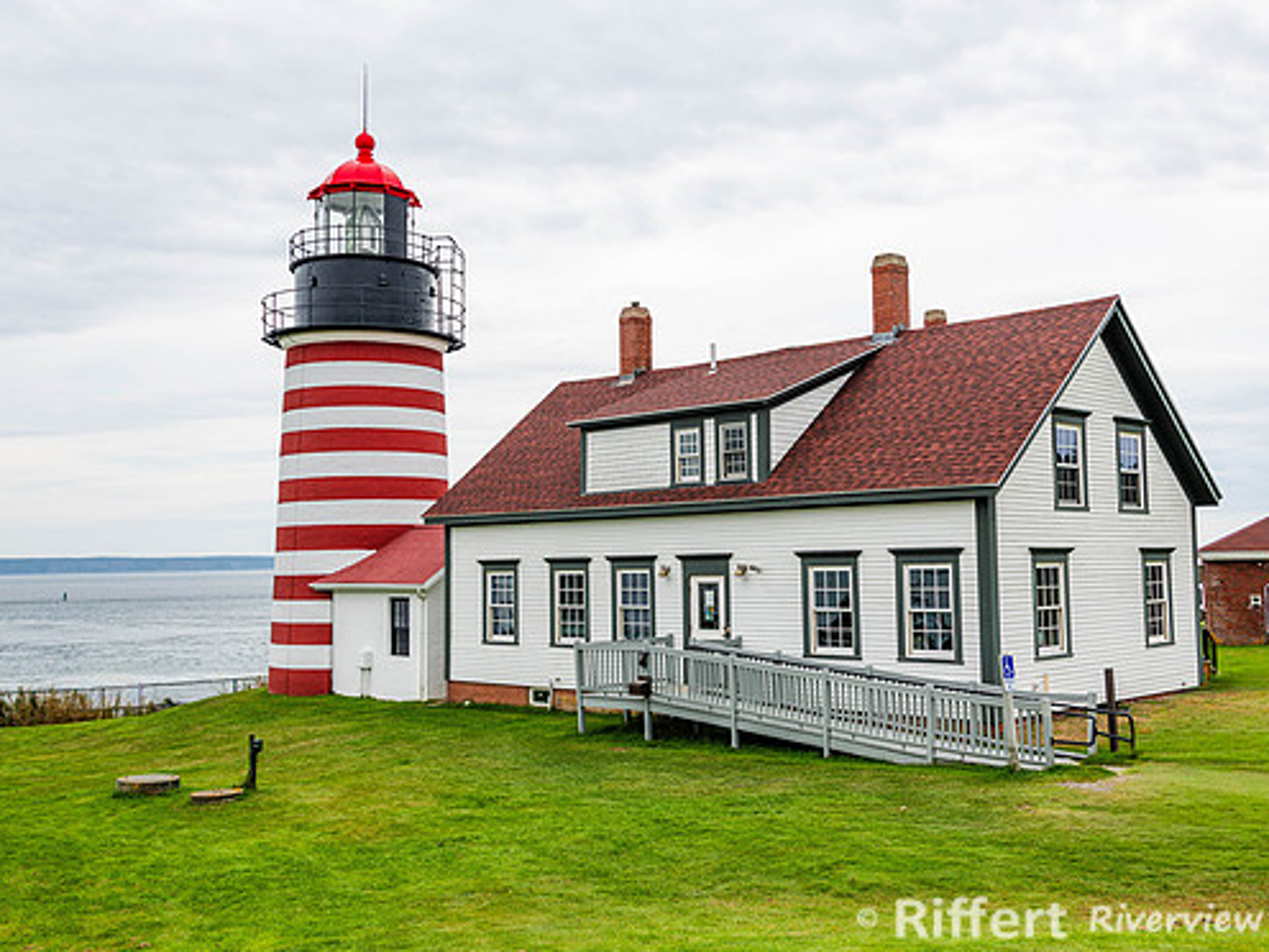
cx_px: 686
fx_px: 1320
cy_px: 470
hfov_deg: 51.3
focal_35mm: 36
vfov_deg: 39.7
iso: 64
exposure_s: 1/250
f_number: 8
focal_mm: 32
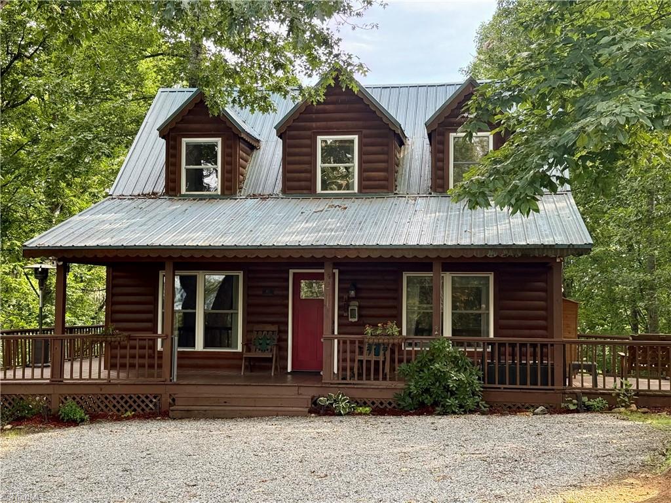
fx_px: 930
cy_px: 252
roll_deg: -1.0
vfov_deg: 30.3
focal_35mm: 48
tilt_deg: +3.6
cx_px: 336
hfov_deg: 39.7
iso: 80
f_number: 1.78
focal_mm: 6.76
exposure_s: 1/326
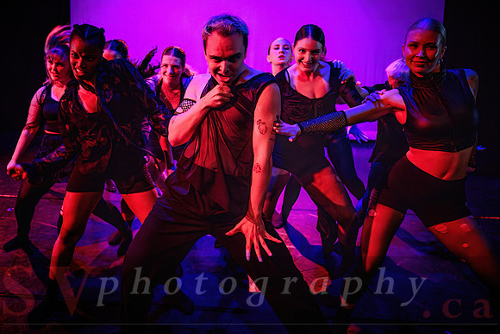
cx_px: 192
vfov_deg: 43.9
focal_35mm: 30
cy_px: 128
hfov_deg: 61.9
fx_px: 411
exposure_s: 1/300
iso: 3200
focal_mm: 24
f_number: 2.8
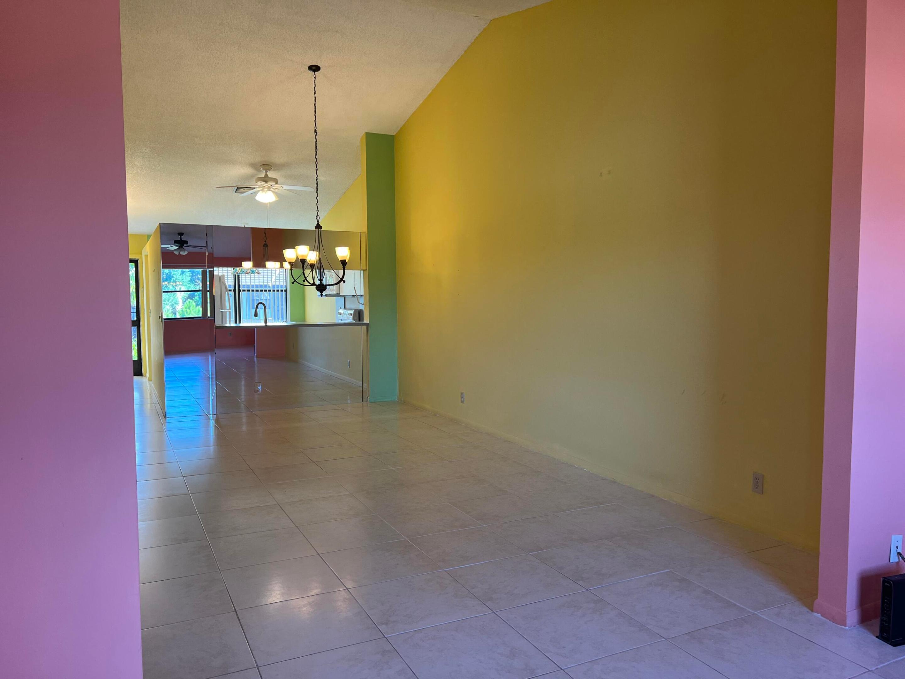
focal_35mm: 26
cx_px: 452
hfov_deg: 67.3
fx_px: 680
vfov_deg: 53.1
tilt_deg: -4.2
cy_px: 340
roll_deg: -0.2
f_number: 1.5
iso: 80
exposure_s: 1/120
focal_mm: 5.7
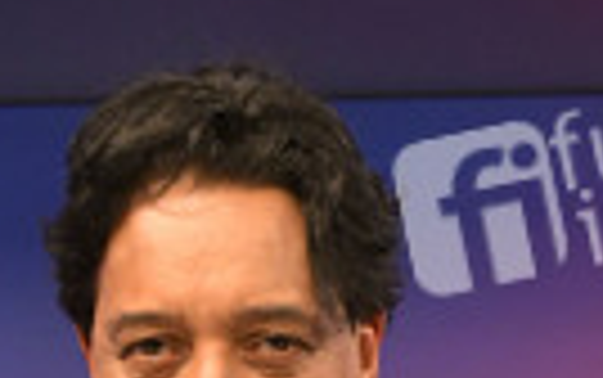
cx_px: 216
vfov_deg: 11.0
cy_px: 864
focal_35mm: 103
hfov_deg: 20.1
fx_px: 1694
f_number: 5.6
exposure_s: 1/200
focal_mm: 34
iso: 2000
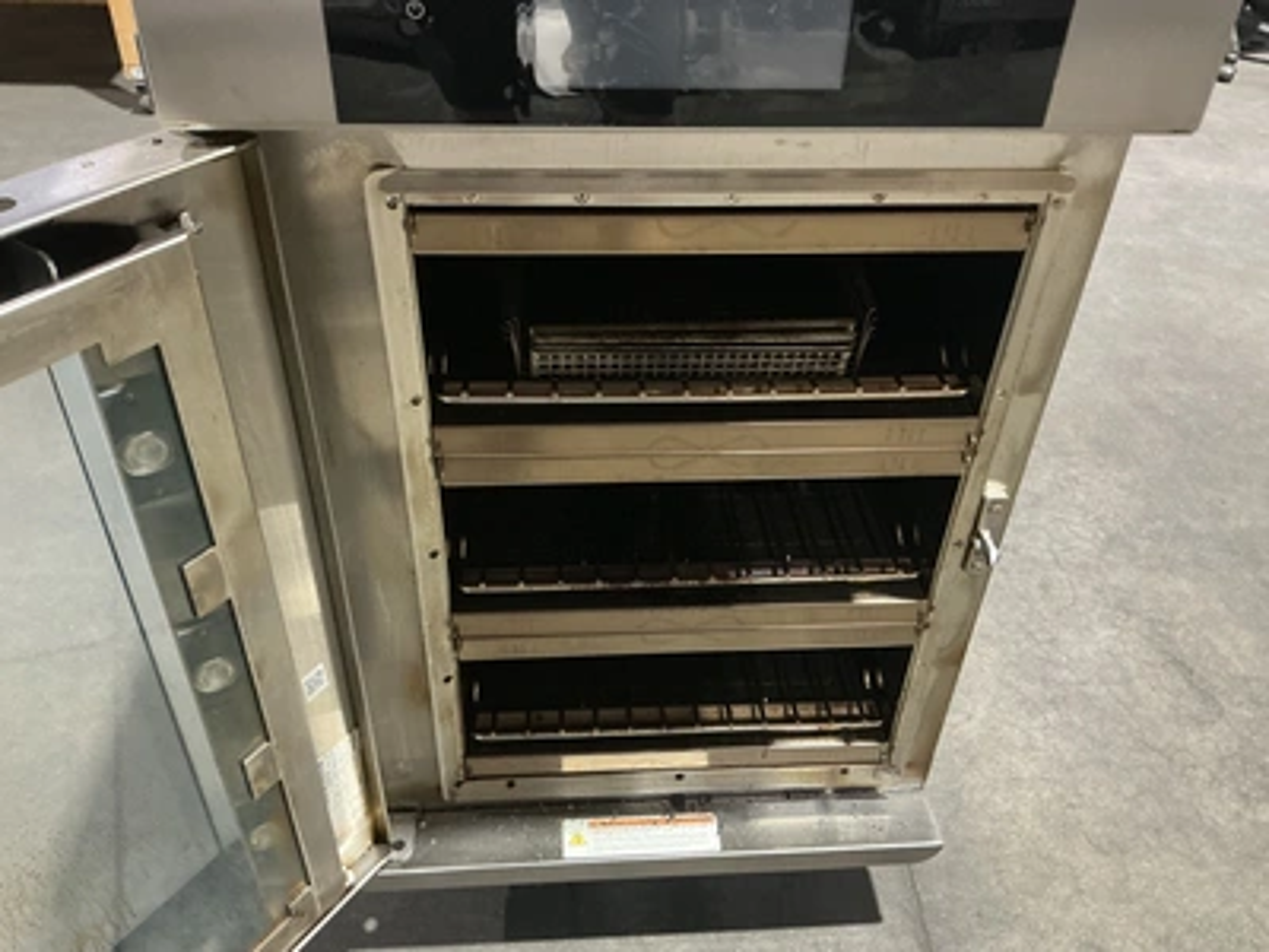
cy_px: 476
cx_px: 634
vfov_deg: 49.7
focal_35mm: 28
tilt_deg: -36.7
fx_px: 1026
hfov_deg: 63.4
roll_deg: -2.8
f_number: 1.8
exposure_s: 1/33
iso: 320
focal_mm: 3
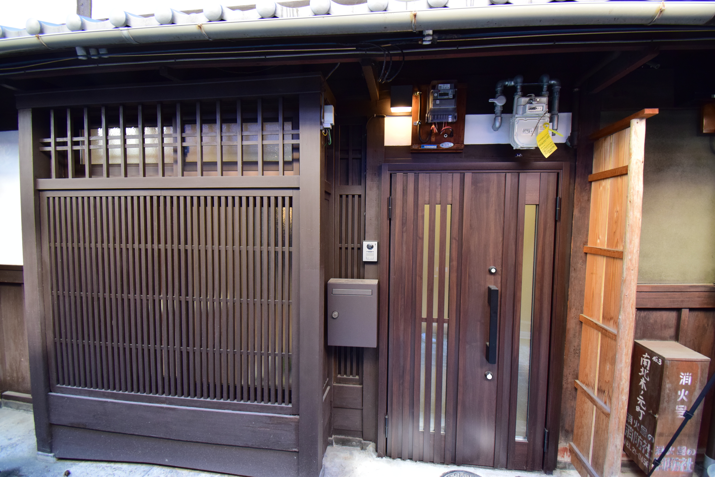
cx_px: 358
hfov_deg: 100.4
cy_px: 238
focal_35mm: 15
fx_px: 298
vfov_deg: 77.4
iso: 800
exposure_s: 1/60
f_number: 5.6
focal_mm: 10
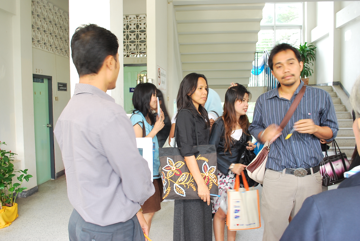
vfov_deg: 43.7
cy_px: 120
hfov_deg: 61.9
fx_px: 300
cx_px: 180
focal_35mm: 30
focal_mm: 20
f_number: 5.6
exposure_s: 1/15
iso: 200
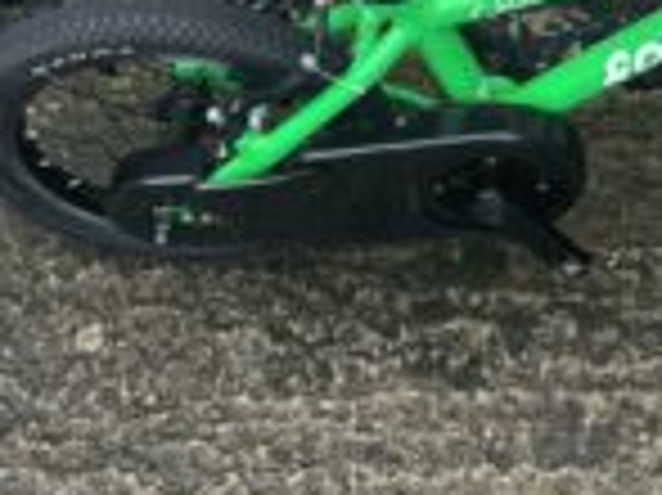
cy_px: -140
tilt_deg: -49.0
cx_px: 676
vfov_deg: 16.4
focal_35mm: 85
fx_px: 1624
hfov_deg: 22.1
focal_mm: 4.2
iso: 125
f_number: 1.6
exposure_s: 1/121
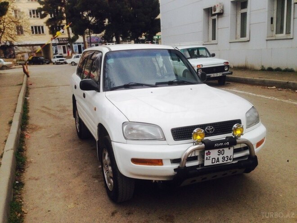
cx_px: 148
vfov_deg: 42.9
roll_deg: +0.9
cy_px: 112
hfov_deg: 55.4
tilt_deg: -12.3
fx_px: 283
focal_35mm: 33
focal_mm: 4.12
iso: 50
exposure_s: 1/653
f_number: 2.4
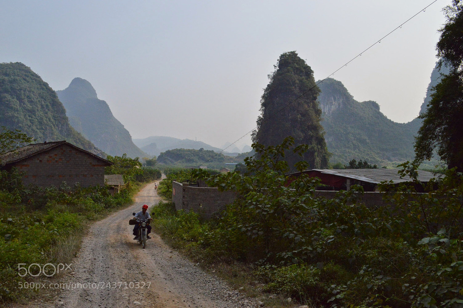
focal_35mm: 33
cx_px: 232
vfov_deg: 39.9
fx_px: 424
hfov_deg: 57.3
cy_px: 154
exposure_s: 1/4000
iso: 1250
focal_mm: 22
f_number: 6.3
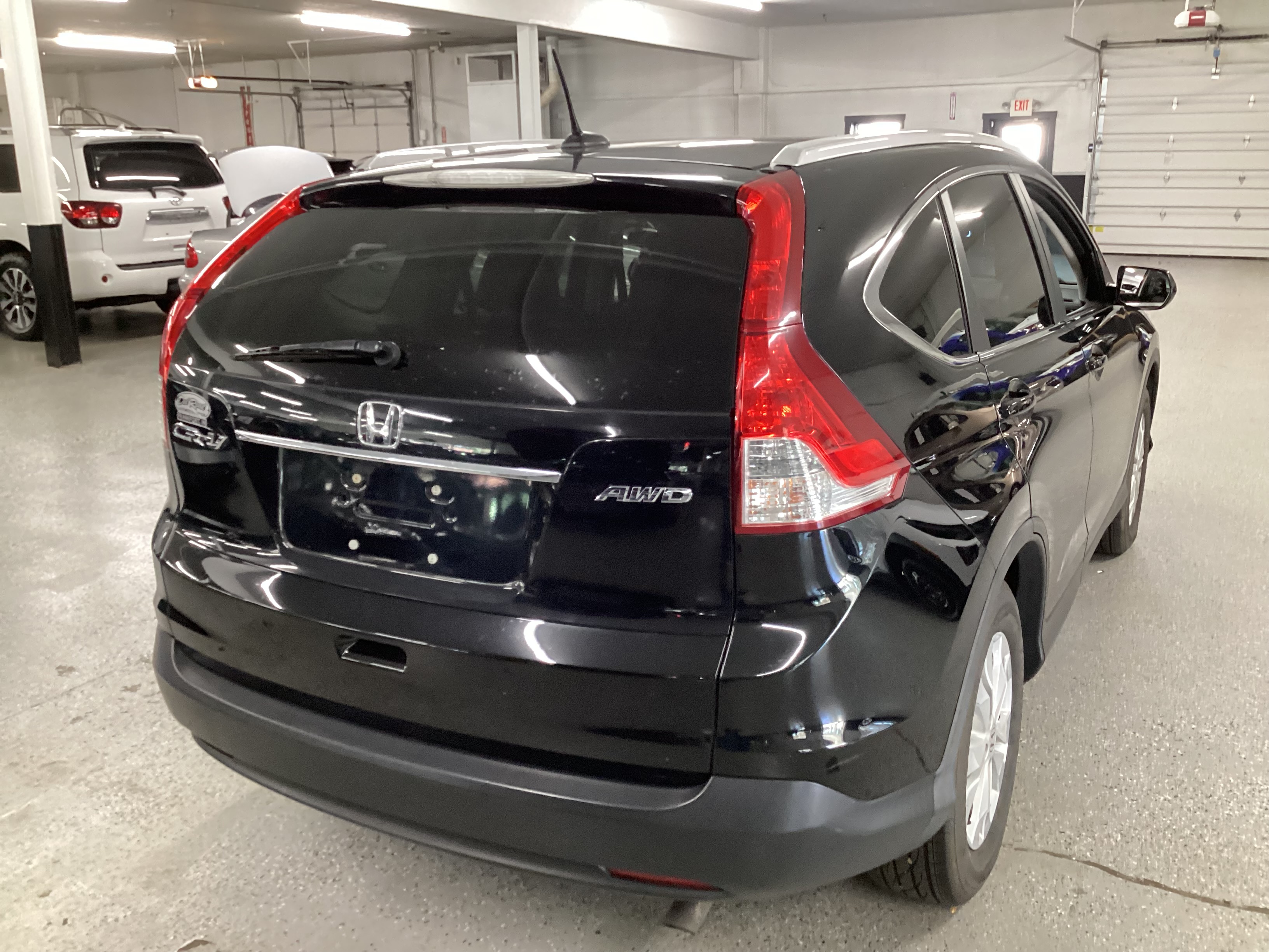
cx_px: 634
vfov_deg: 45.4
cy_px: 476
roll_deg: +0.4
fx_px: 1136
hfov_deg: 58.4
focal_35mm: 31
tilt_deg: -17.3
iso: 320
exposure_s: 1/50
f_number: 2.4
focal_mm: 3.3
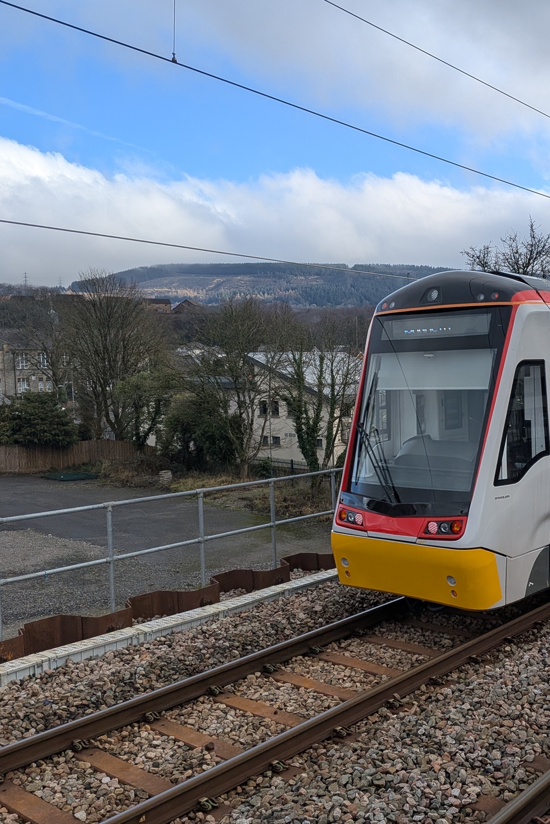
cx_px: 408
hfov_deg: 38.0
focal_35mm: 34
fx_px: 779
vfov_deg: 55.8
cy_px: 415
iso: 29
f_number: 1.7
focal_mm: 4.53
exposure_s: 1/989
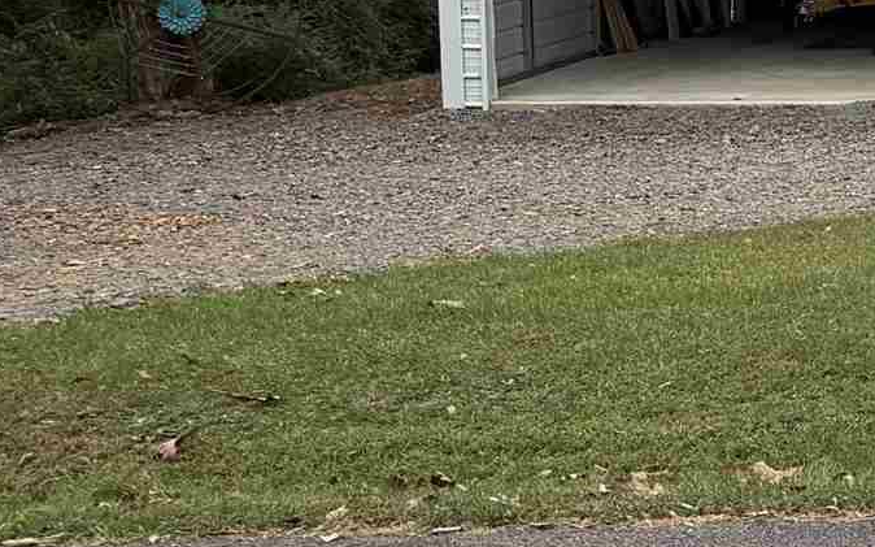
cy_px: -4
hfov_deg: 14.0
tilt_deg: -5.6
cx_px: 1946
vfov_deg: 11.2
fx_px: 2766
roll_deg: -0.8
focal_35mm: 116
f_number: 1.78
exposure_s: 1/2703
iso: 80
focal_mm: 6.76
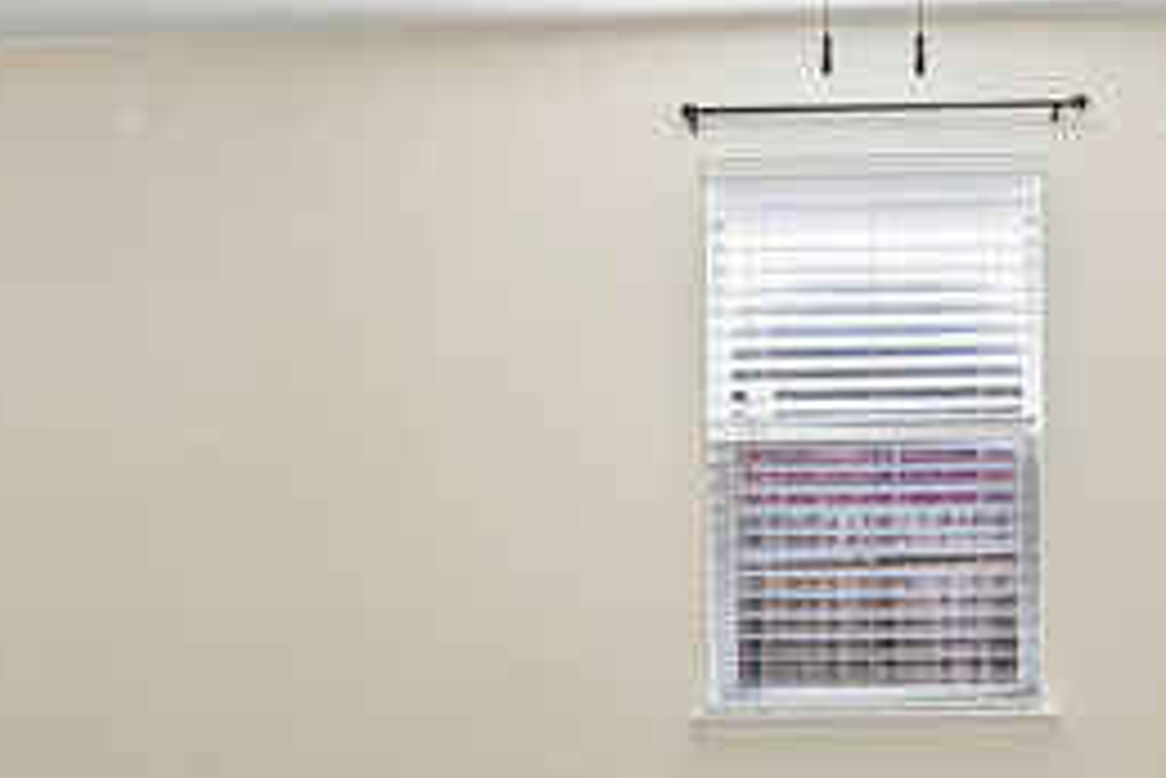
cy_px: 488
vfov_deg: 31.8
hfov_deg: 44.9
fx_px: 1361
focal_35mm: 42
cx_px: 869
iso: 400
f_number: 8
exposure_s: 1/50
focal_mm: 17
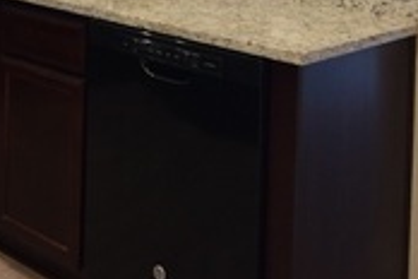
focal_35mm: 71
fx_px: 826
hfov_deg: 27.8
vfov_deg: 17.1
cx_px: 79
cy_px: -154
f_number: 4
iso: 800
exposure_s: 1/80
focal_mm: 11
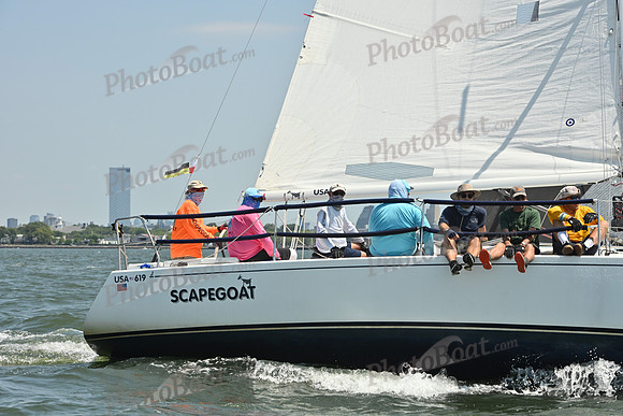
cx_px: 312
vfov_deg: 13.7
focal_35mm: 100
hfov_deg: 20.4
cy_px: 208
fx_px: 1731
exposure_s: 1/1250
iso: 320
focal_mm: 100
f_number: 9
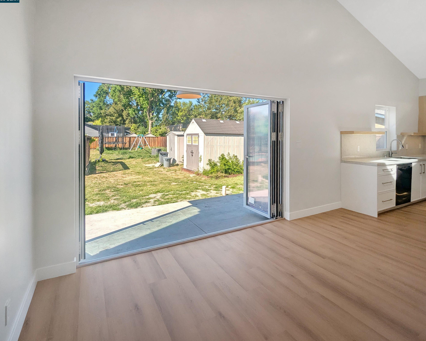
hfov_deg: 89.6
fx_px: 214
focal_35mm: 17
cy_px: 170
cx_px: 221
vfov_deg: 77.0
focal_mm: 2.35
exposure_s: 1/1300
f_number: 2.2
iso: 46
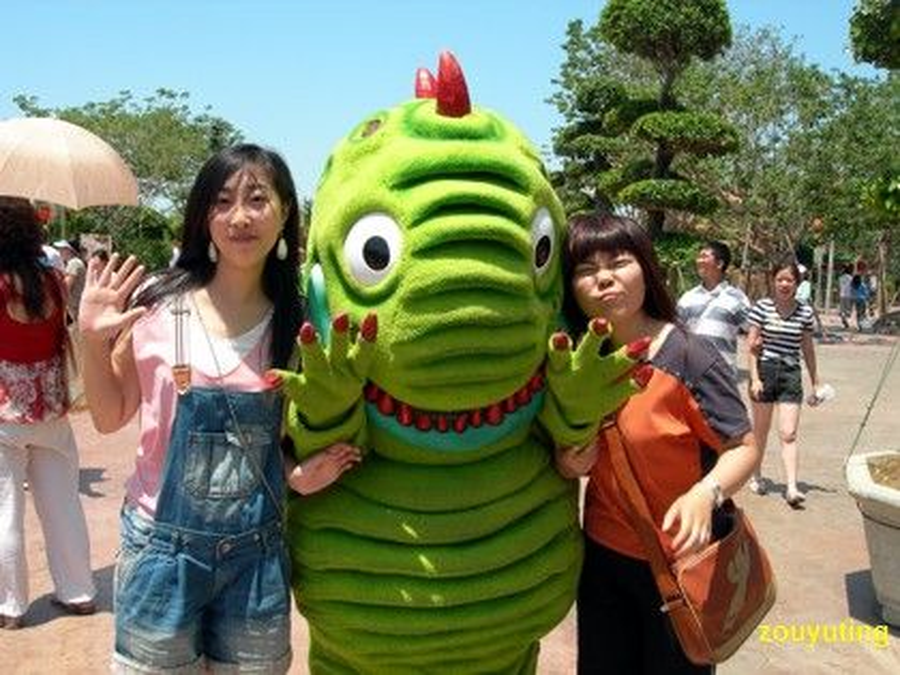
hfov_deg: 49.0
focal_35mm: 38
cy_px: 338
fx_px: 988
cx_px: 450
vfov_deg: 37.7
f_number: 4.8
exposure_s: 1/326
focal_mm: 7.8
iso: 50
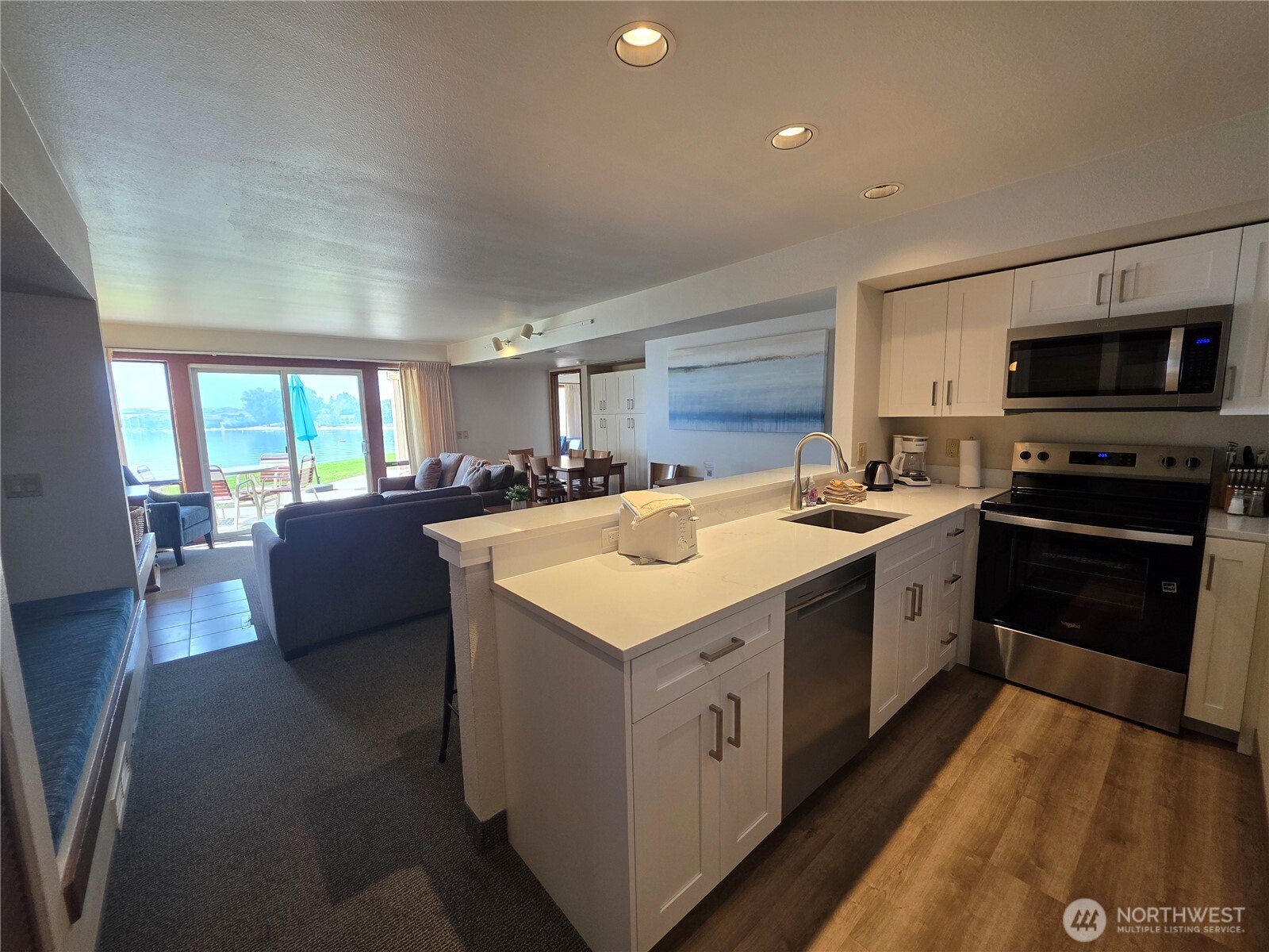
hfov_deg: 106.2
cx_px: 634
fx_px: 477
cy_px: 476
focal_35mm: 13
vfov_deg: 89.9
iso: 100
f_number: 1.9
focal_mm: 2.2
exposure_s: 1/120
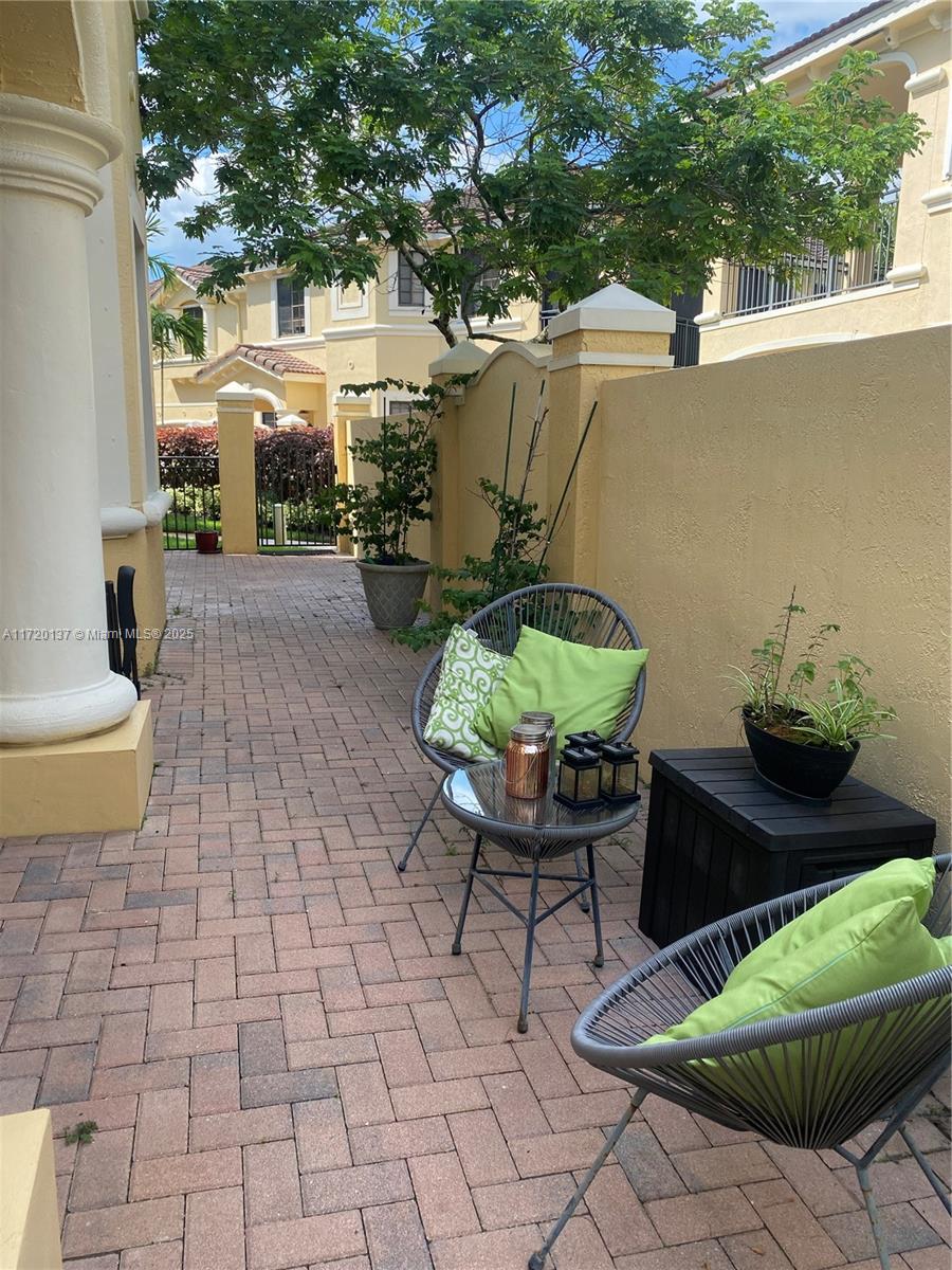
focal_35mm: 26
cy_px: 635
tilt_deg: -10.6
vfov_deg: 67.3
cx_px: 476
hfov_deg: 53.1
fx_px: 953
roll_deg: -1.0
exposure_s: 1/858
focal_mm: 4.25
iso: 32
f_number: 1.8
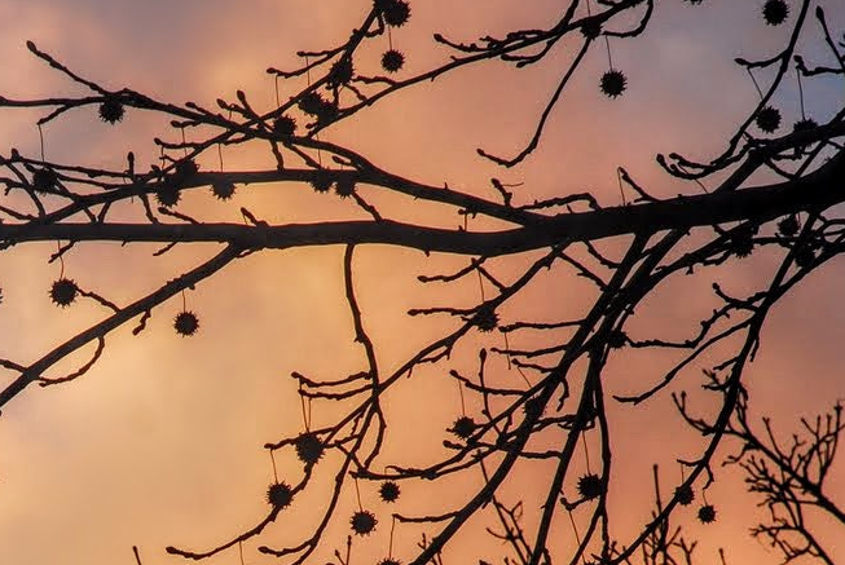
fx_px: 11660
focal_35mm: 496
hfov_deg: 4.1
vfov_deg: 2.8
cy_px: 659
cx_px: -13
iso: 100
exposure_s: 1/60
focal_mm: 135
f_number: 8
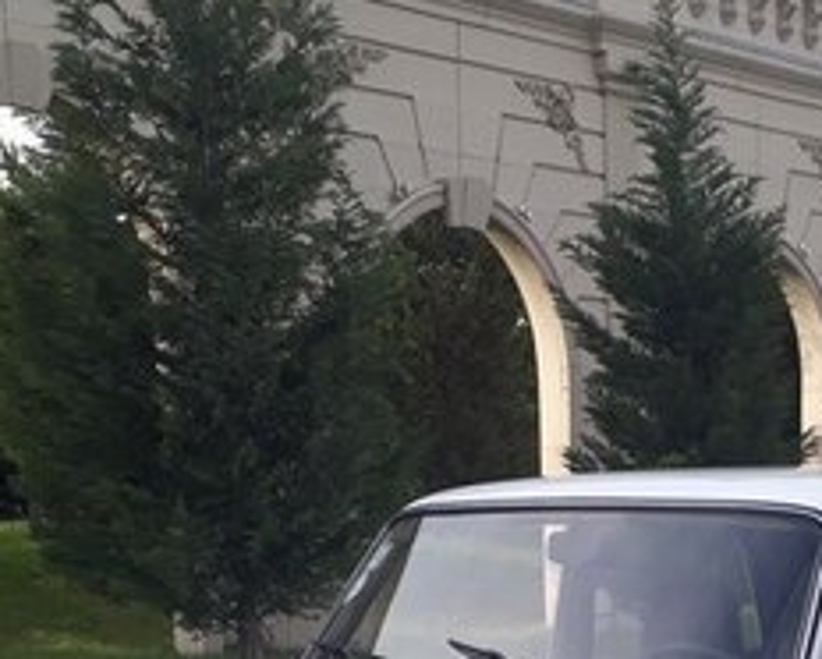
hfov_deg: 25.0
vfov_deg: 18.9
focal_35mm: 75
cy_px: 870
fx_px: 1826
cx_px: 652
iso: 40
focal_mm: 3.6
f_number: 1.9
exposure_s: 1/580
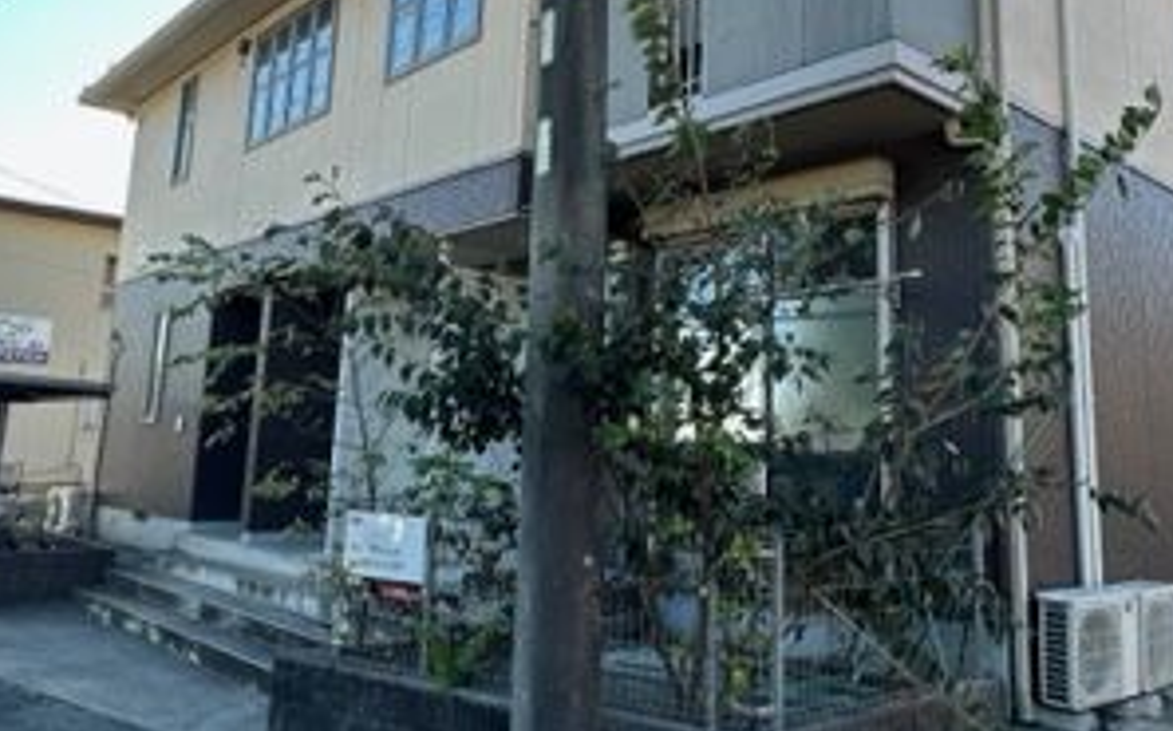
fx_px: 1022
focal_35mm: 32
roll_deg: -1.8
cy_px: 265
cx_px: 648
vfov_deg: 39.0
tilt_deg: +10.5
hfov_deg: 59.6
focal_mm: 2.22
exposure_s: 1/295
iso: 40
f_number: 2.2
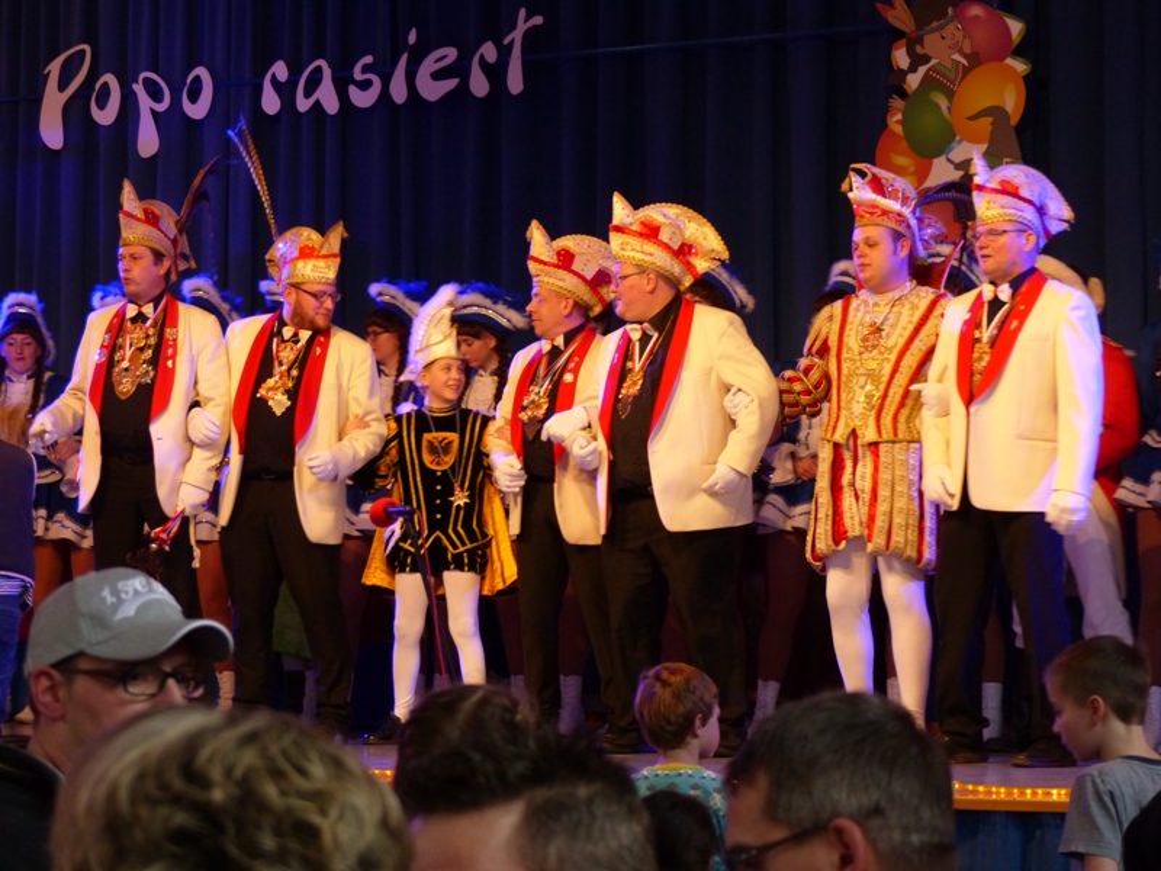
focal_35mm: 104
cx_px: 580
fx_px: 3488
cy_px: 436
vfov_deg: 14.2
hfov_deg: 18.9
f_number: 2.8
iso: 400
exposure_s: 1/50
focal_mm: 18.7
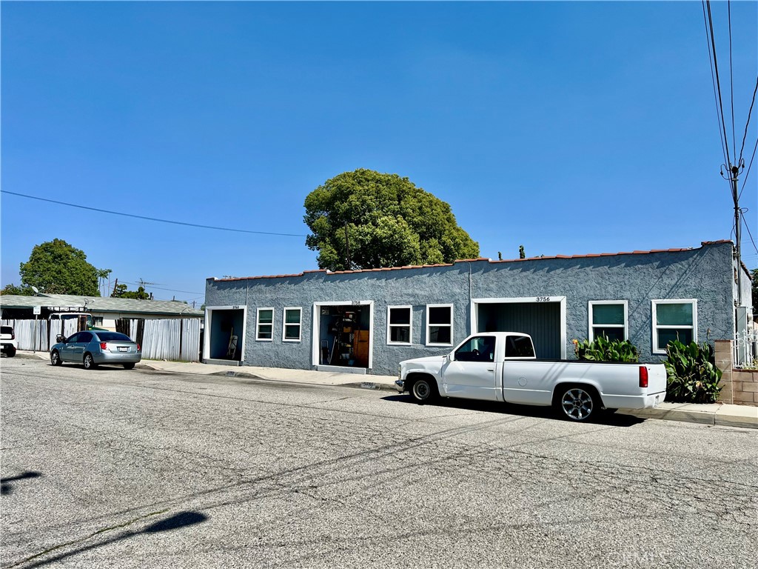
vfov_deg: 53.1
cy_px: 284
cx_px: 379
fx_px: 569
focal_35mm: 26
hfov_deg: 67.3
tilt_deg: +4.5
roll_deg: -0.6
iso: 50
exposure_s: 1/5319
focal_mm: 5.7
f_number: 1.5
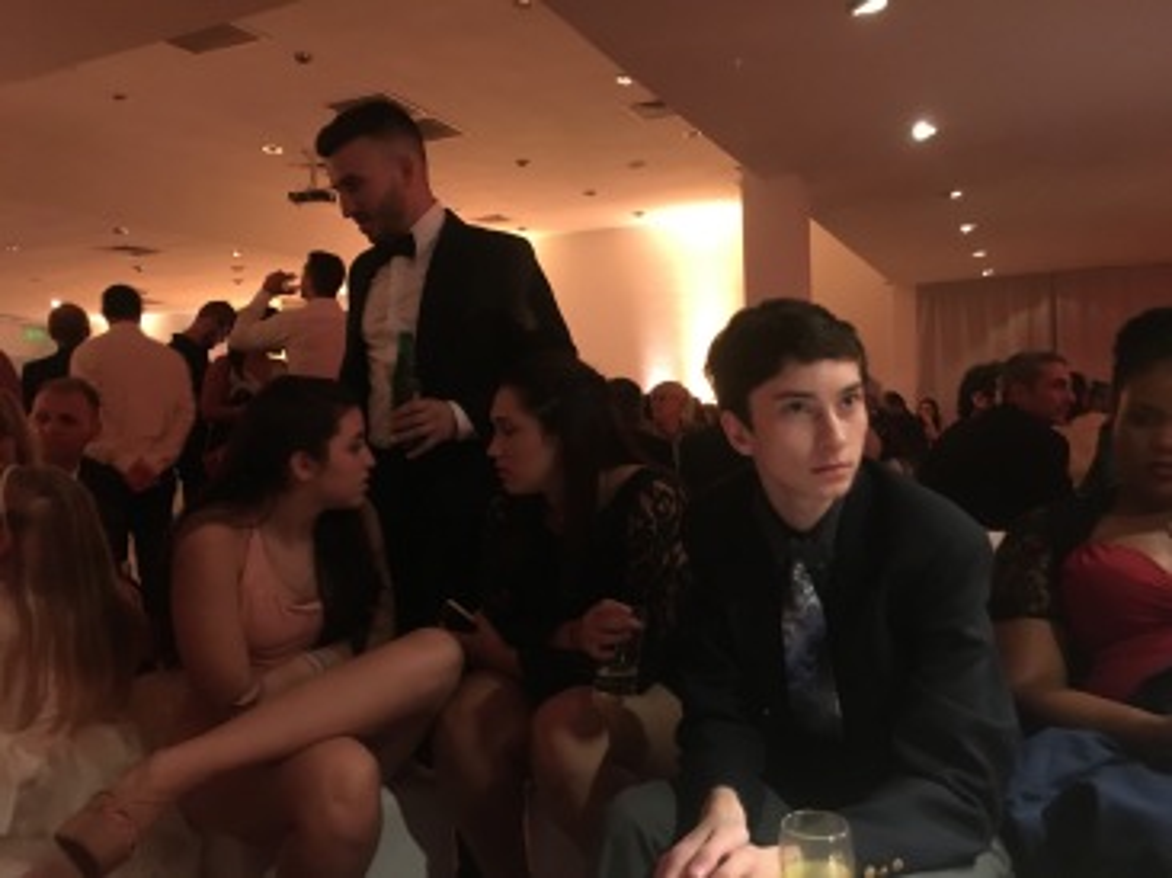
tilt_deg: +0.9
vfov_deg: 48.2
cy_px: 439
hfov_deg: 61.7
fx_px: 981
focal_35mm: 29
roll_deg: +1.6
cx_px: 586
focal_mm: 4.15
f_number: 2.2
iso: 640
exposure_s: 1/17
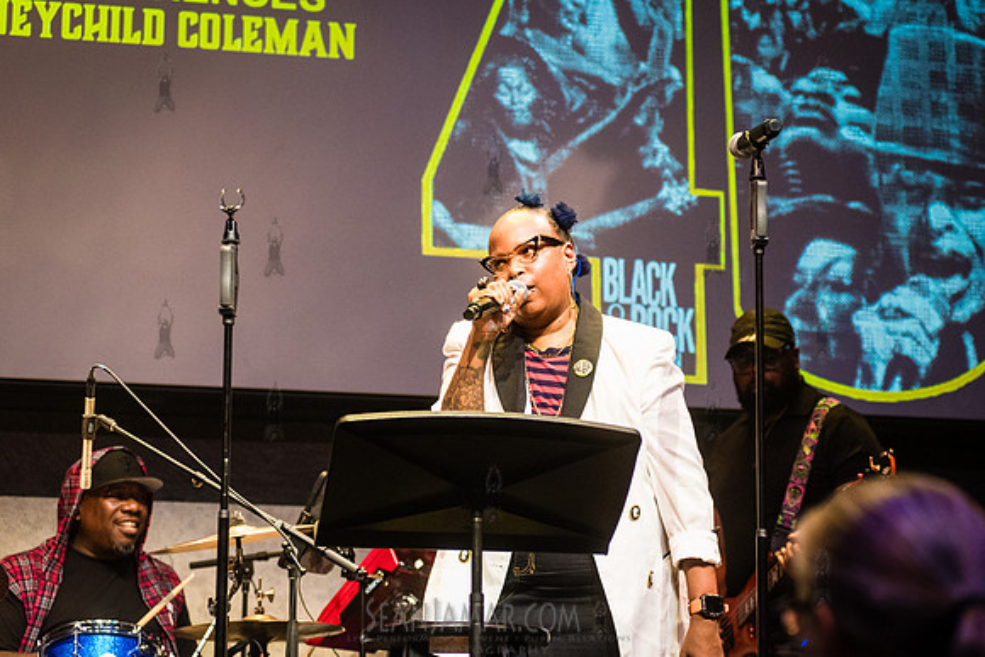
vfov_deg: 15.9
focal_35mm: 86
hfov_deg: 23.6
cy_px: 327
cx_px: 513
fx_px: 2353
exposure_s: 1/400
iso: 6400
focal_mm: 80
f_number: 4
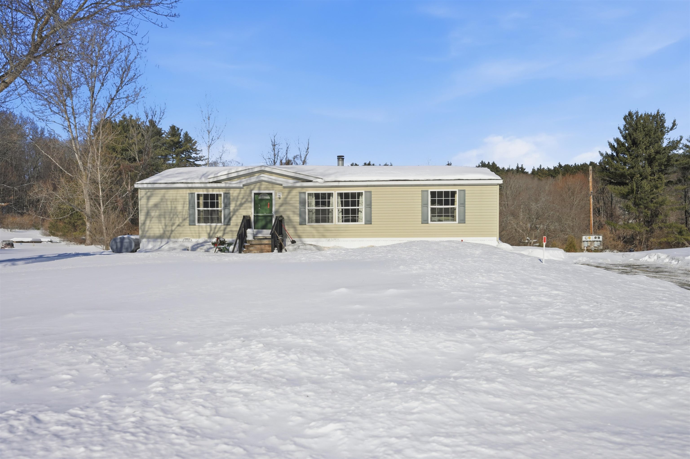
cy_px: 230
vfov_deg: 43.6
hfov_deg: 61.9
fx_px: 575
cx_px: 345
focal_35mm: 30
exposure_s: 1/8000
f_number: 4.5
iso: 200
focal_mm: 30
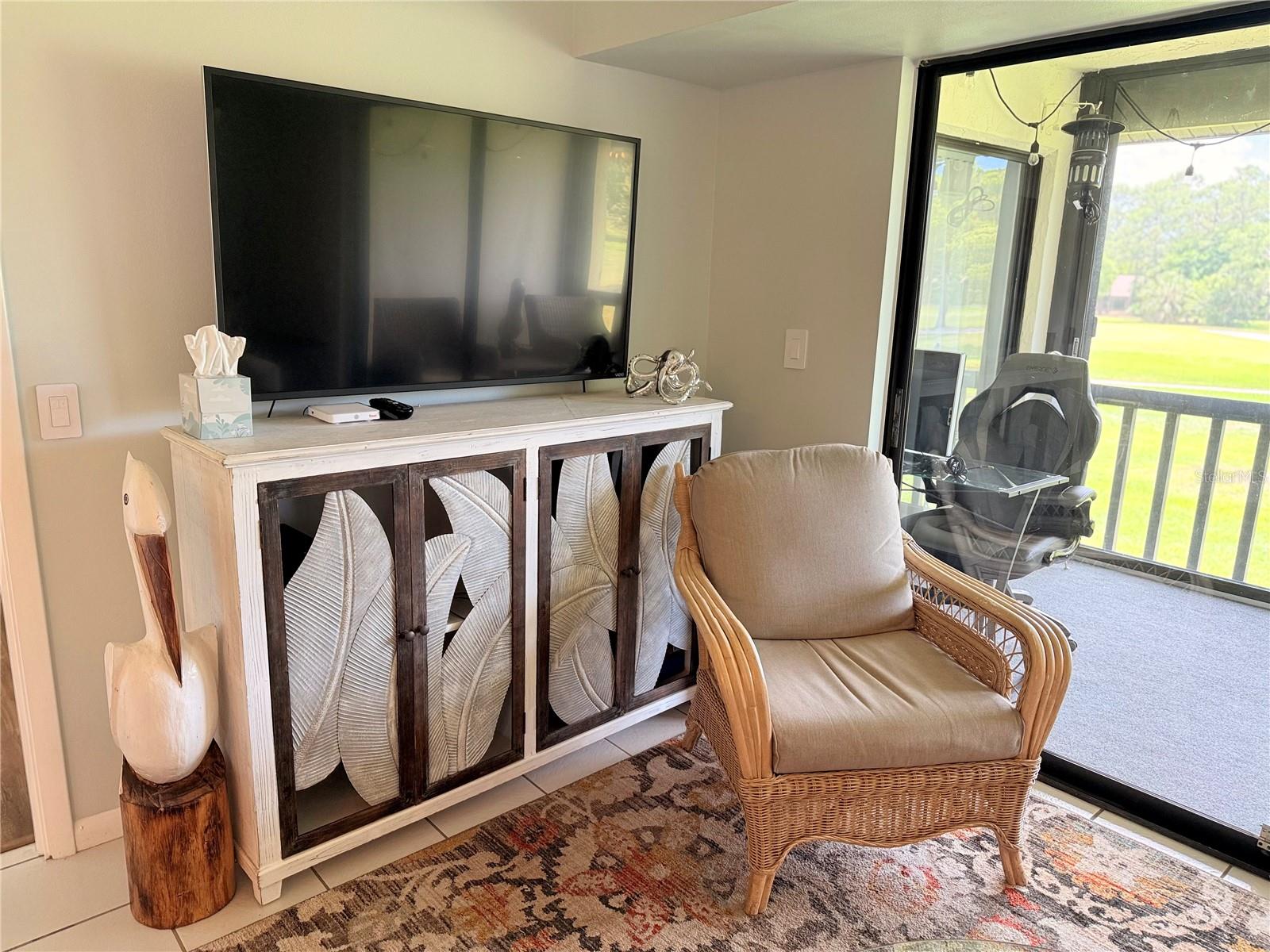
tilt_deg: -12.1
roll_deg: -1.6
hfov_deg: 71.6
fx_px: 881
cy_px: 476
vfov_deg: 56.8
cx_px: 635
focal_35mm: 24
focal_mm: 6.76
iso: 200
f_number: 1.78
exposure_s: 1/136
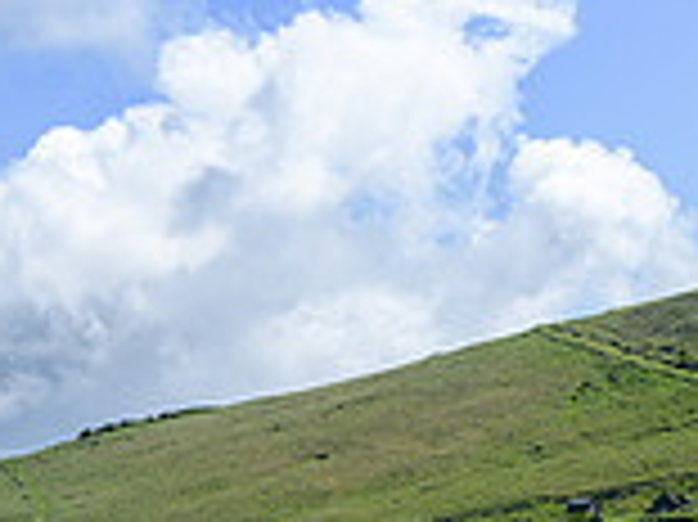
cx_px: 991
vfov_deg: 10.1
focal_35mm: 144
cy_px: 677
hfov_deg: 13.1
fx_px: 2901
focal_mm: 40
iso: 200
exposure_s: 1/640
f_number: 10
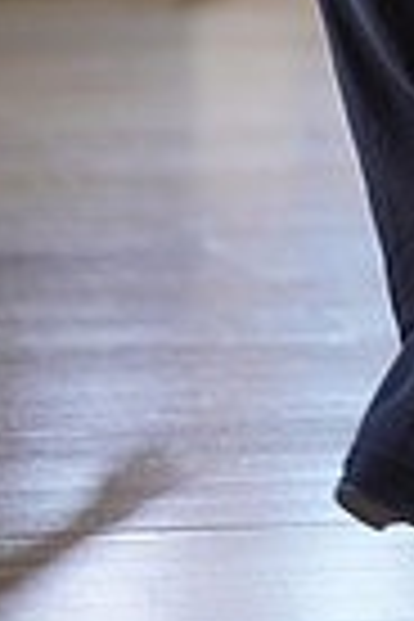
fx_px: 7227
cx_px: 799
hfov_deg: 3.3
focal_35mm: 419
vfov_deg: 4.9
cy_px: -356
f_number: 2
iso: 800
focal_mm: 100
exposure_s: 1/500
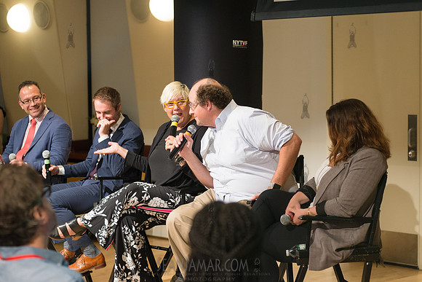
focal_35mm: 80
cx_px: 211
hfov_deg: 25.4
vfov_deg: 17.1
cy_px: 141
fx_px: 938
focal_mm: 80
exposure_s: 1/160
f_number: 4
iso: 2500
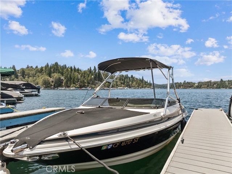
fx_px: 161
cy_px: 87
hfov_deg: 71.6
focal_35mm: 24
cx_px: 116
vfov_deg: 56.8
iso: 100
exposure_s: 1/100
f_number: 2.8
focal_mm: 12.3
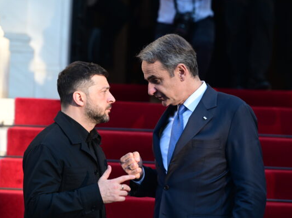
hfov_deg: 10.4
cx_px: 155
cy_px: 108
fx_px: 1610
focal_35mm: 191
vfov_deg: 7.8
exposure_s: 1/250
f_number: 5
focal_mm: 175
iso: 500
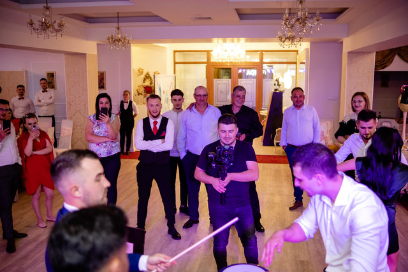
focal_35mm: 35
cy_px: 136
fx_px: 397
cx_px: 204
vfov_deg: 37.9
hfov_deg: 54.4
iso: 800
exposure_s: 1/200
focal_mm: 23
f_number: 1.4
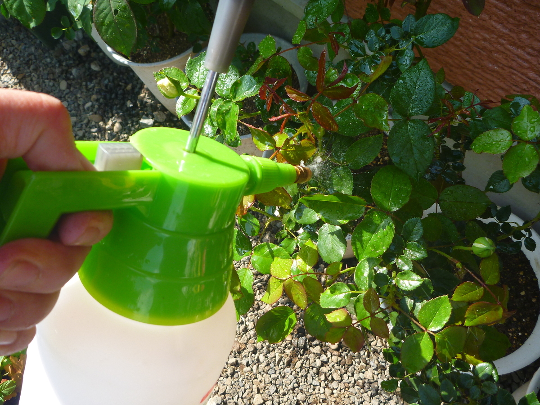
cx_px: 270
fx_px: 437
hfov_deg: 63.4
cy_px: 202
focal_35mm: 28
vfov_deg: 49.7
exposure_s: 1/160
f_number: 3.3
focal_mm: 4.9
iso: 80
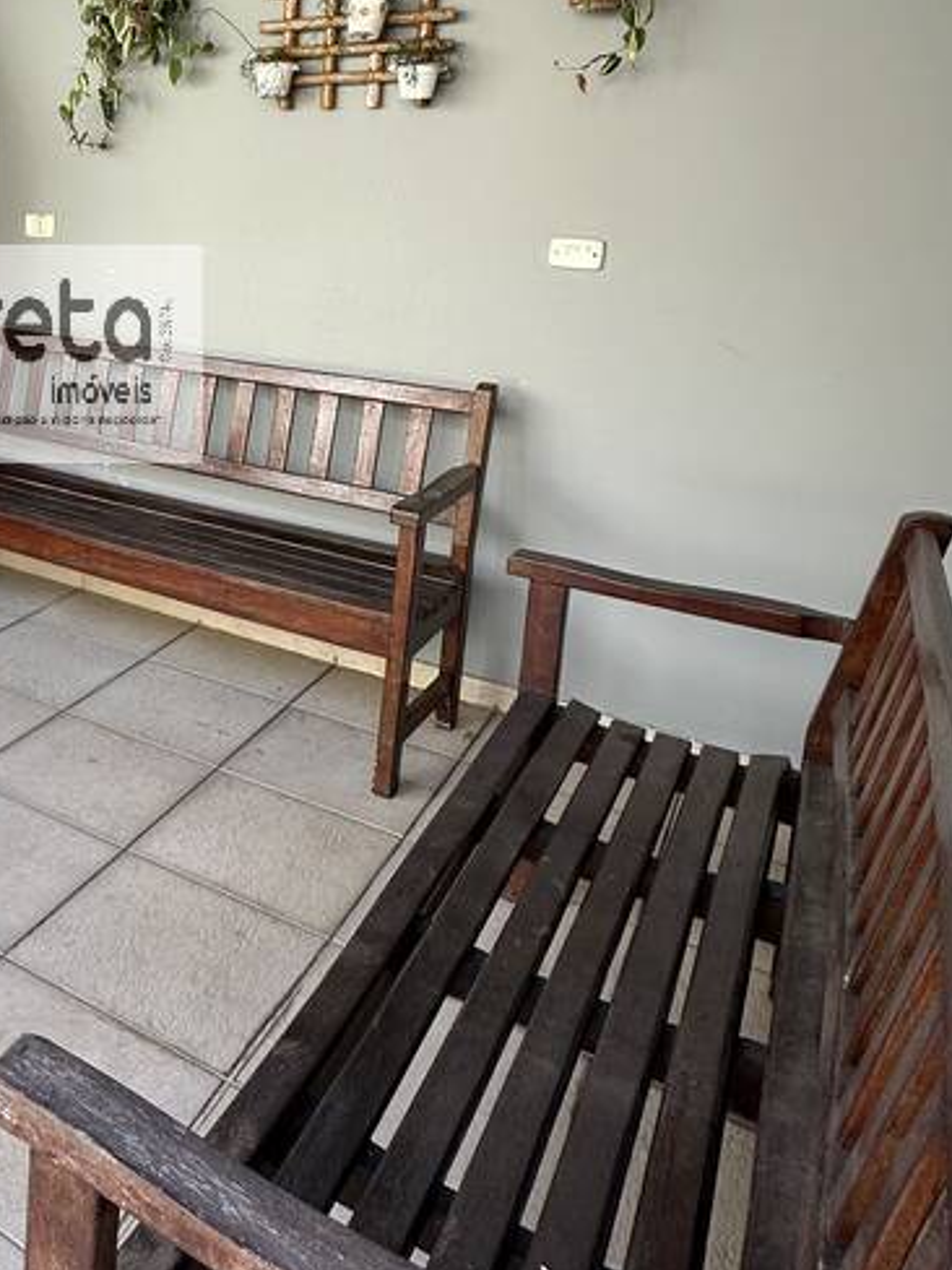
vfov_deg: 56.2
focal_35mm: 31
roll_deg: -1.9
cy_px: 357
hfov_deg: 38.7
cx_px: -60
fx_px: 1137
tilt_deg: -9.5
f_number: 2.2
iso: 40
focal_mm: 2.22
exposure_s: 1/99
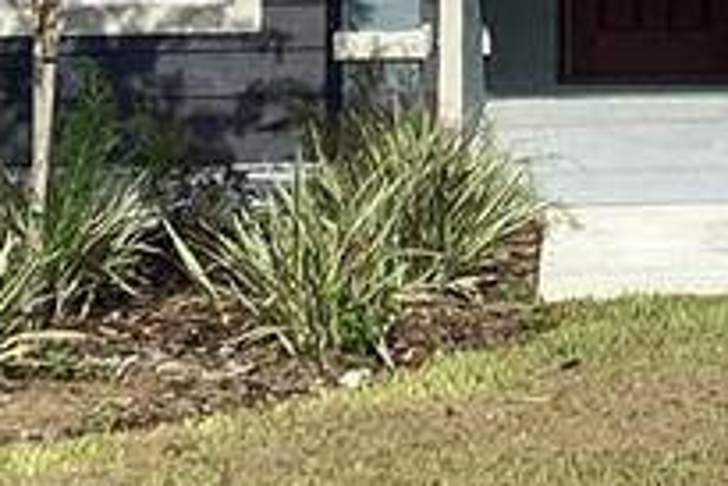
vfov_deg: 8.3
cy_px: -266
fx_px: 3258
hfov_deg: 12.3
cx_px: 1012
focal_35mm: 161
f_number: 2.4
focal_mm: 3.3
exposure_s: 1/1733
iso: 25
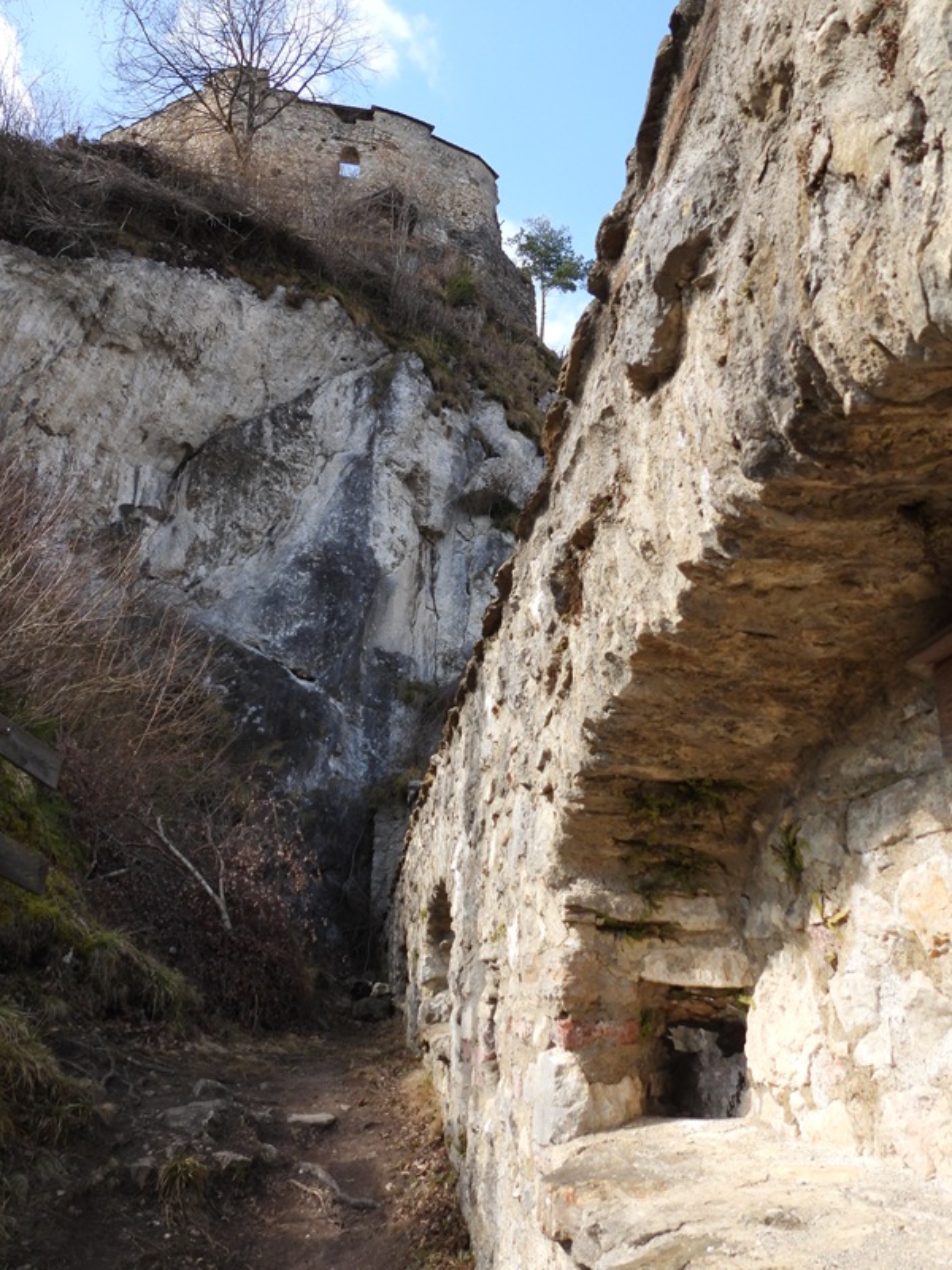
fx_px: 880
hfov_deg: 56.8
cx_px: 476
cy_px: 635
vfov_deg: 71.6
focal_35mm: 24
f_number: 2.8
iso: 100
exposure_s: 1/640
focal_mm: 4.3
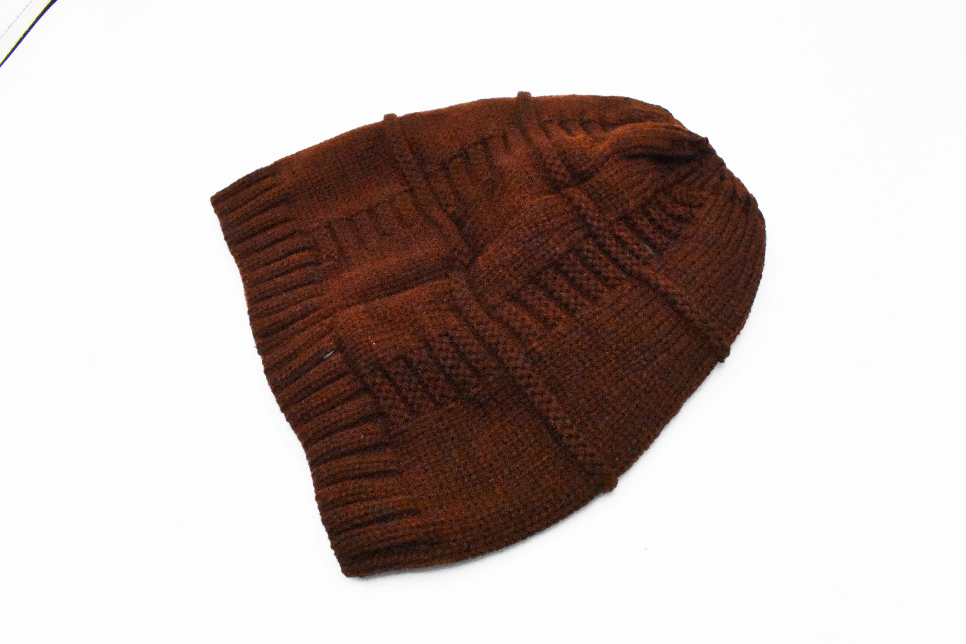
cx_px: 483
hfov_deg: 67.4
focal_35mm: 27
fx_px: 724
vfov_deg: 47.9
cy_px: 322
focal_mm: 18
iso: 5000
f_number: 22
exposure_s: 1/640
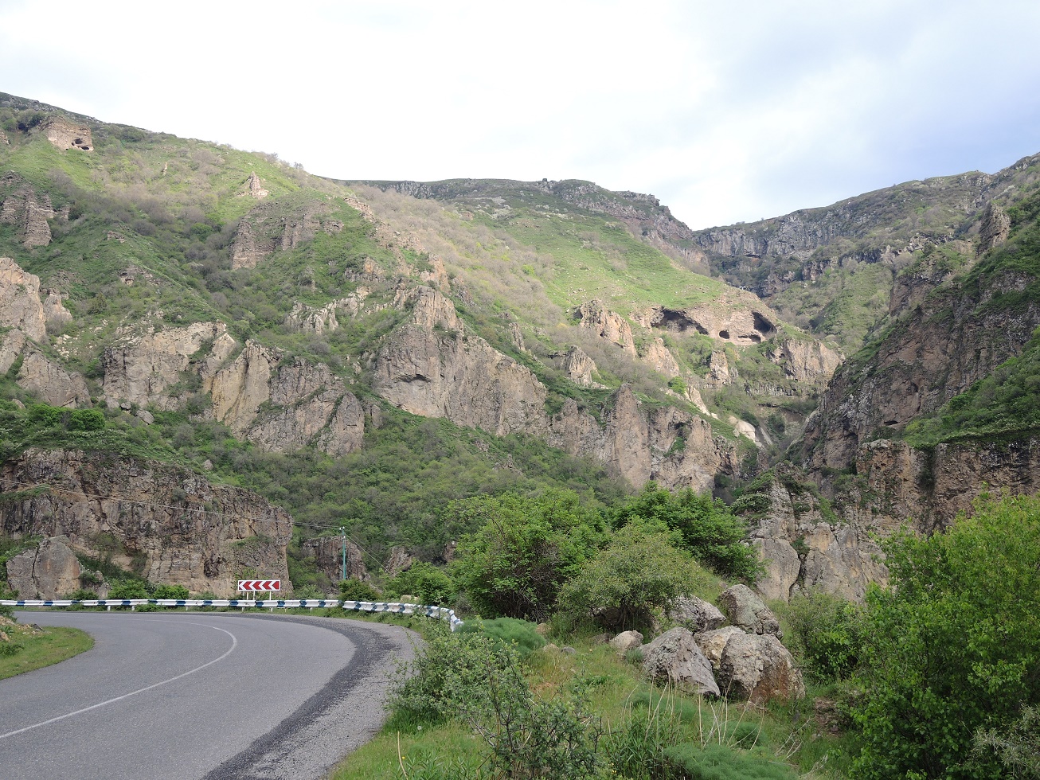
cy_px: 390
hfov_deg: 41.2
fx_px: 1382
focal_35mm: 46
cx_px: 520
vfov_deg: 31.5
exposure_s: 1/400
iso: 80
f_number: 2.5
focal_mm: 9.9
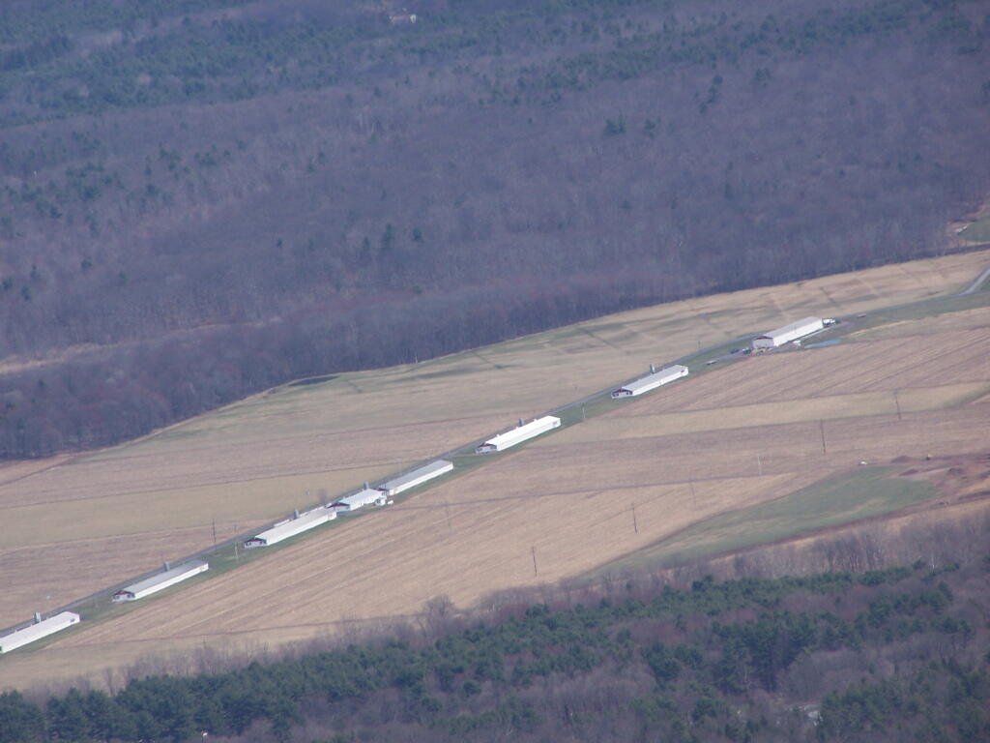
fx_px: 10868
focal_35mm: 380
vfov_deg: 3.9
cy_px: 372
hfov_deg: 5.2
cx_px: 495
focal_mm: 63
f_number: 5
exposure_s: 1/640
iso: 80
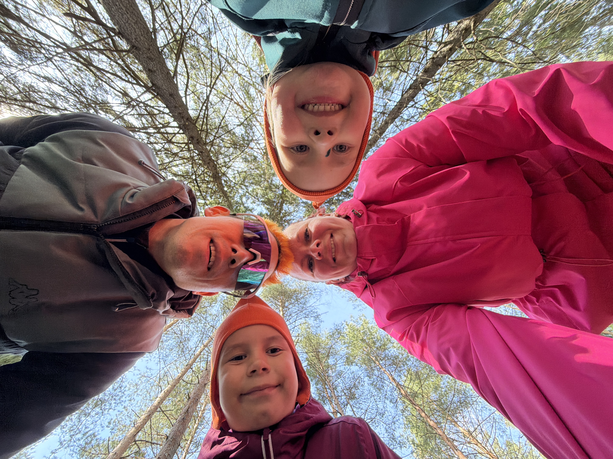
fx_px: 248
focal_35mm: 14
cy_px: 230
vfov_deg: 85.7
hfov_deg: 102.1
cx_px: 306
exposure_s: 1/121
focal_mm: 2.22
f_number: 2.2
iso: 200
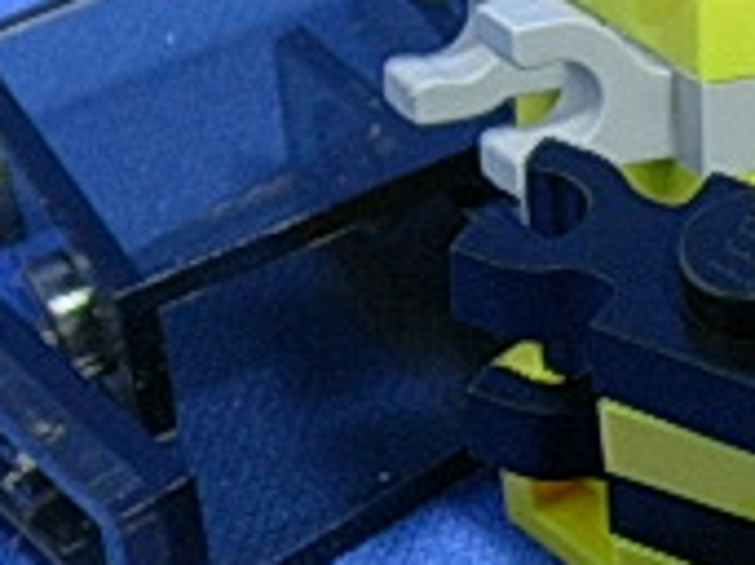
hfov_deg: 7.0
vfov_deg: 5.3
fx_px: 6125
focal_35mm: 281
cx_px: 1091
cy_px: 260
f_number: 3.8
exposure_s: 1/7.3
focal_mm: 11.3
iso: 70
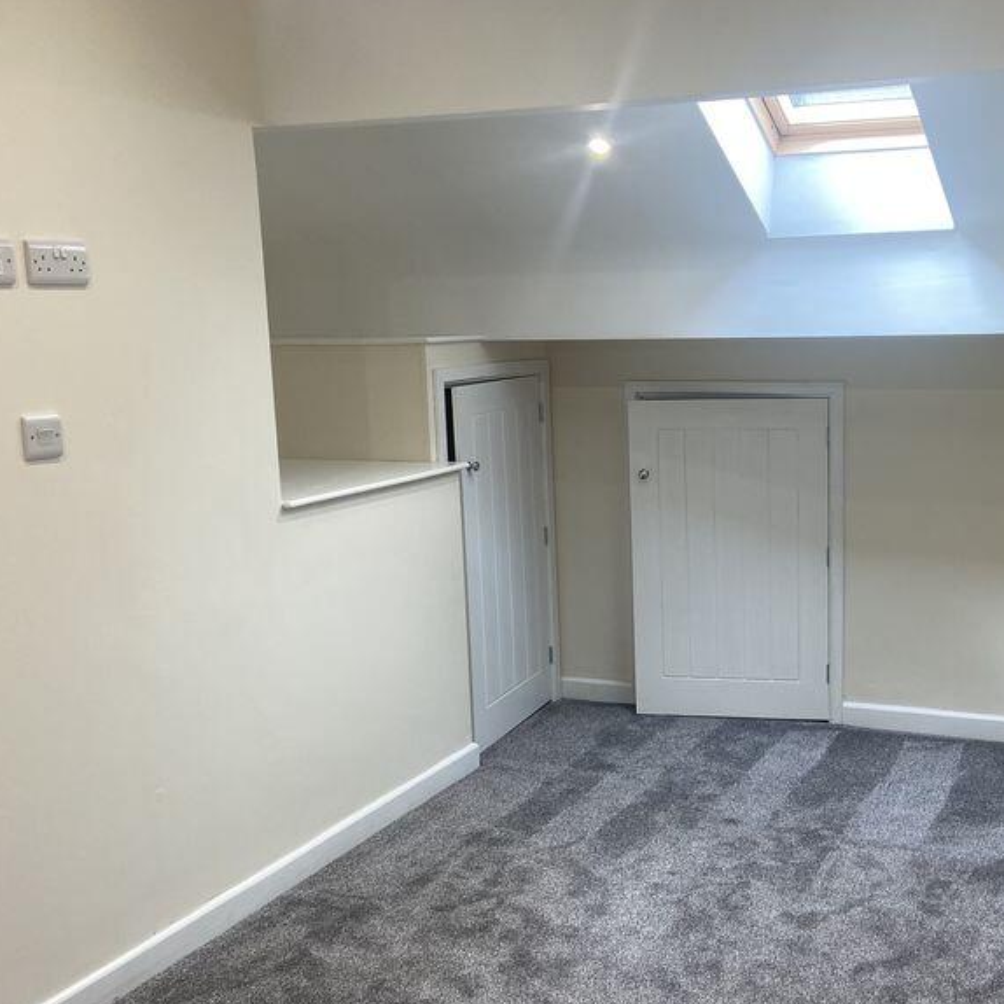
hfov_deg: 40.5
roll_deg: +1.2
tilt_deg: -10.8
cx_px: 659
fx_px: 1345
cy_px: 567
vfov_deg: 40.8
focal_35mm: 41
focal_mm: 4.25
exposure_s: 1/100
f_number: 1.8
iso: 64
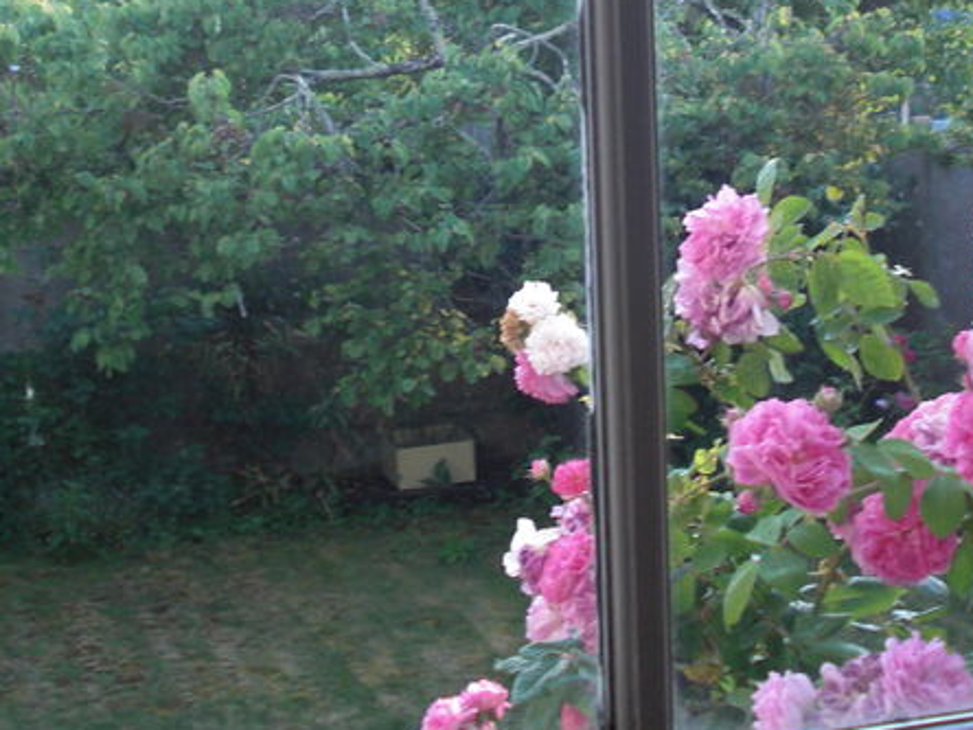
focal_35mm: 81
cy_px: 127
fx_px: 2277
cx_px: 587
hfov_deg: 24.1
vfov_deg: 18.0
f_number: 2.8
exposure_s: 1/100
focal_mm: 6.3
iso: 100
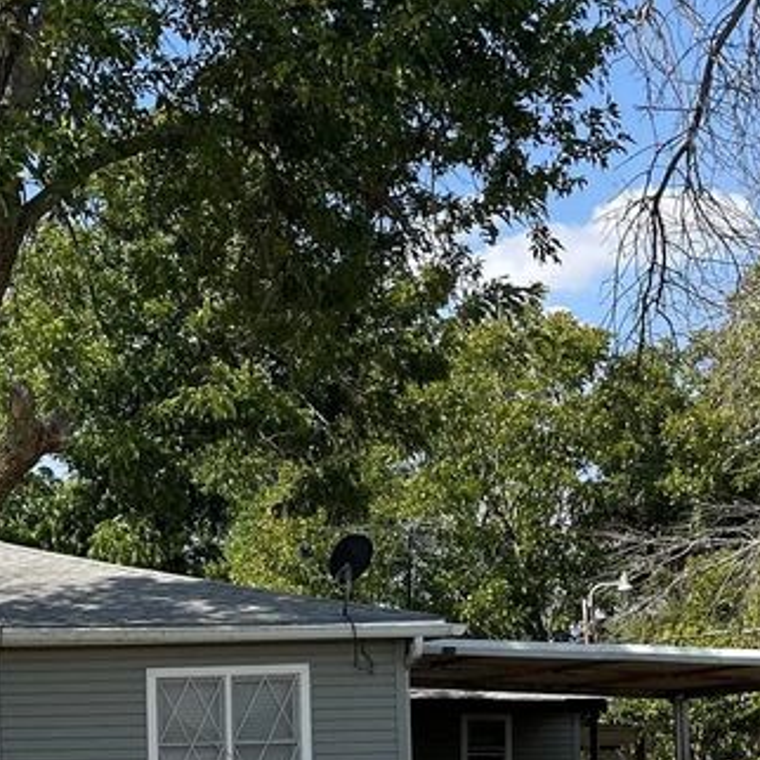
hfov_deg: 22.4
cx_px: -61
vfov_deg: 22.4
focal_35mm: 73
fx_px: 1813
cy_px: 821
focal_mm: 4.2
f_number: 1.6
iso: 32
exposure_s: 1/2747
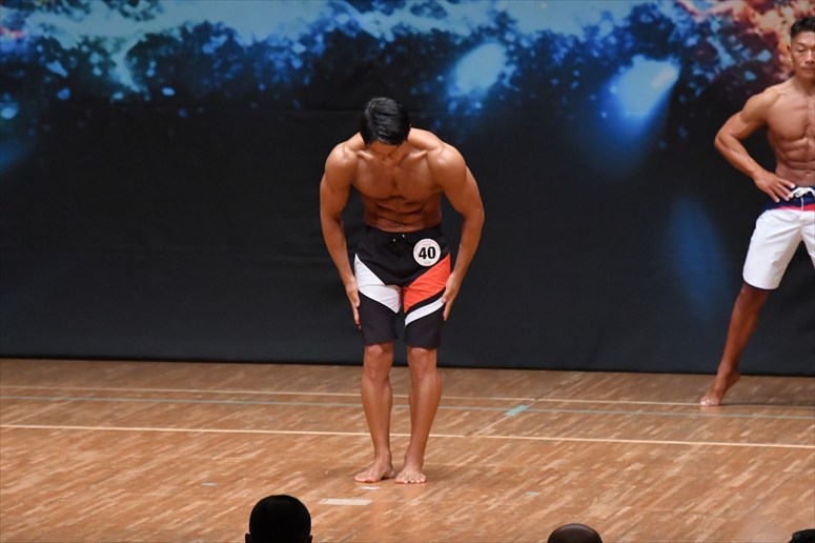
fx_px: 6449
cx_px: 408
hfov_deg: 7.2
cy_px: 272
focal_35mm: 285
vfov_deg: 4.8
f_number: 5.6
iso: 6400
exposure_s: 1/400
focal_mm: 190
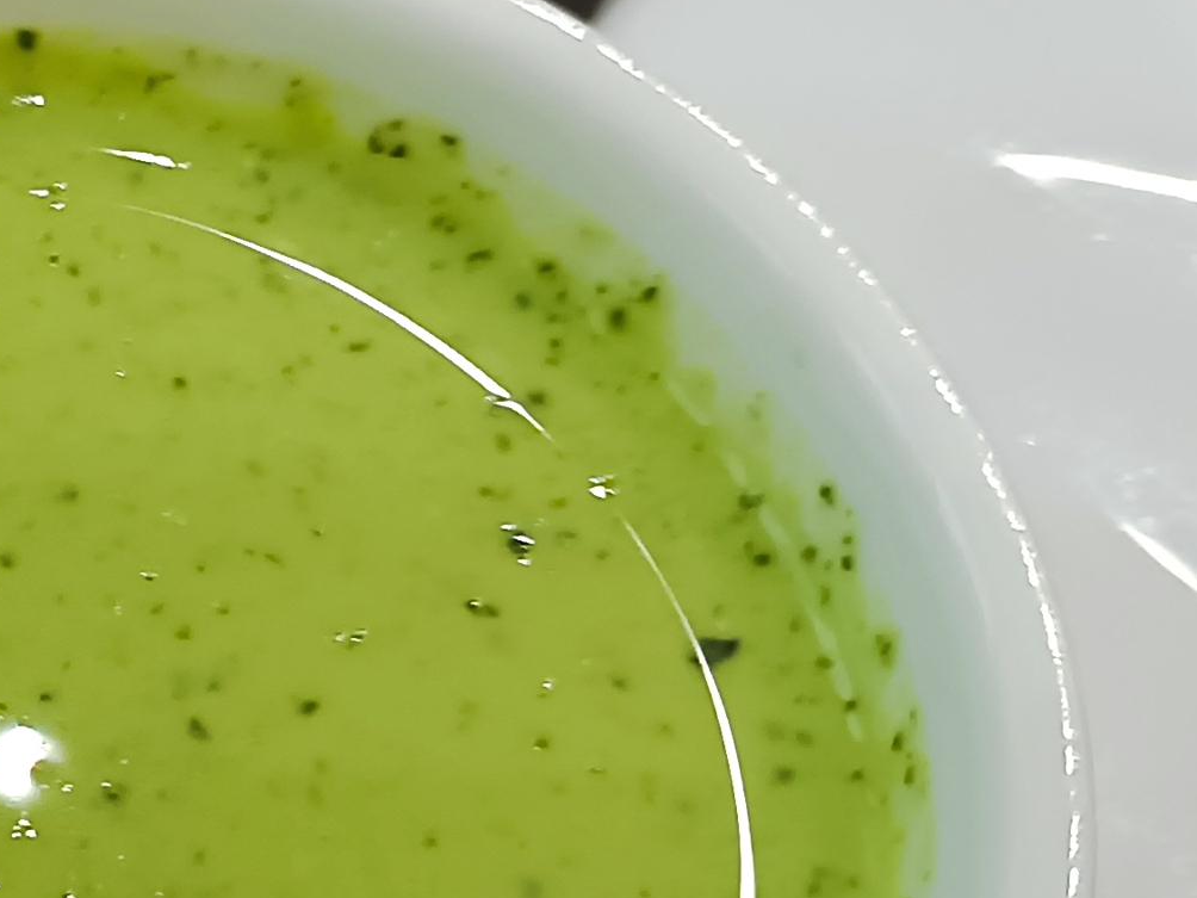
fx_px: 3527
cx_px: -780
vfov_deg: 14.5
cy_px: 352
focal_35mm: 102
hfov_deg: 16.8
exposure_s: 1/50
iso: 666
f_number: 1.79
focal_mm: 4.74
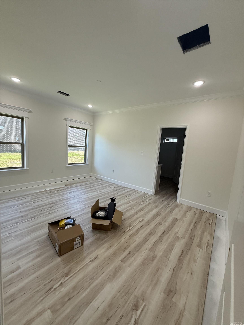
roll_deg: -4.4
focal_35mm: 14
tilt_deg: -6.8
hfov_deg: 85.7
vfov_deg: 102.1
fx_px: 132
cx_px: 122
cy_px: 162
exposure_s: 1/120
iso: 100
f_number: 2.2
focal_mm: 2.22
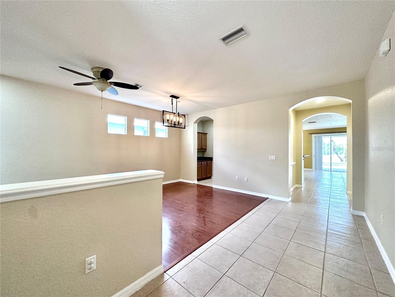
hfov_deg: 102.1
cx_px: 198
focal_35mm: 14
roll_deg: -0.2
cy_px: 148
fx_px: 160
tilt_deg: +0.1
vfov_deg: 85.7
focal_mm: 2.22
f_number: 2.2
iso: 320
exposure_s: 1/120
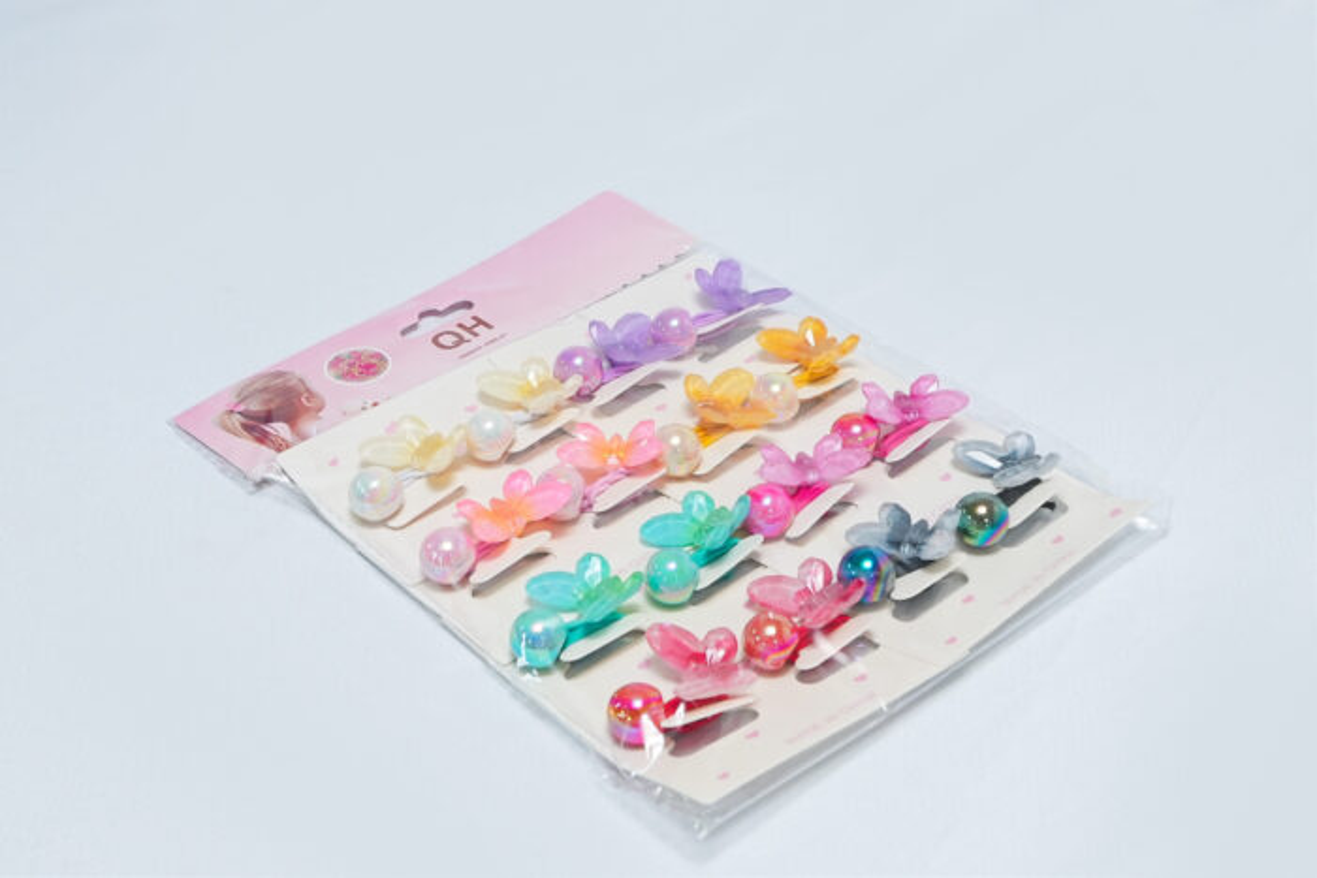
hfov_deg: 38.2
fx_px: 1903
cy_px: 439
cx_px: 658
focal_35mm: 52
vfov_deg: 26.0
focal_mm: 35
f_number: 10
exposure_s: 1/160
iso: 2500
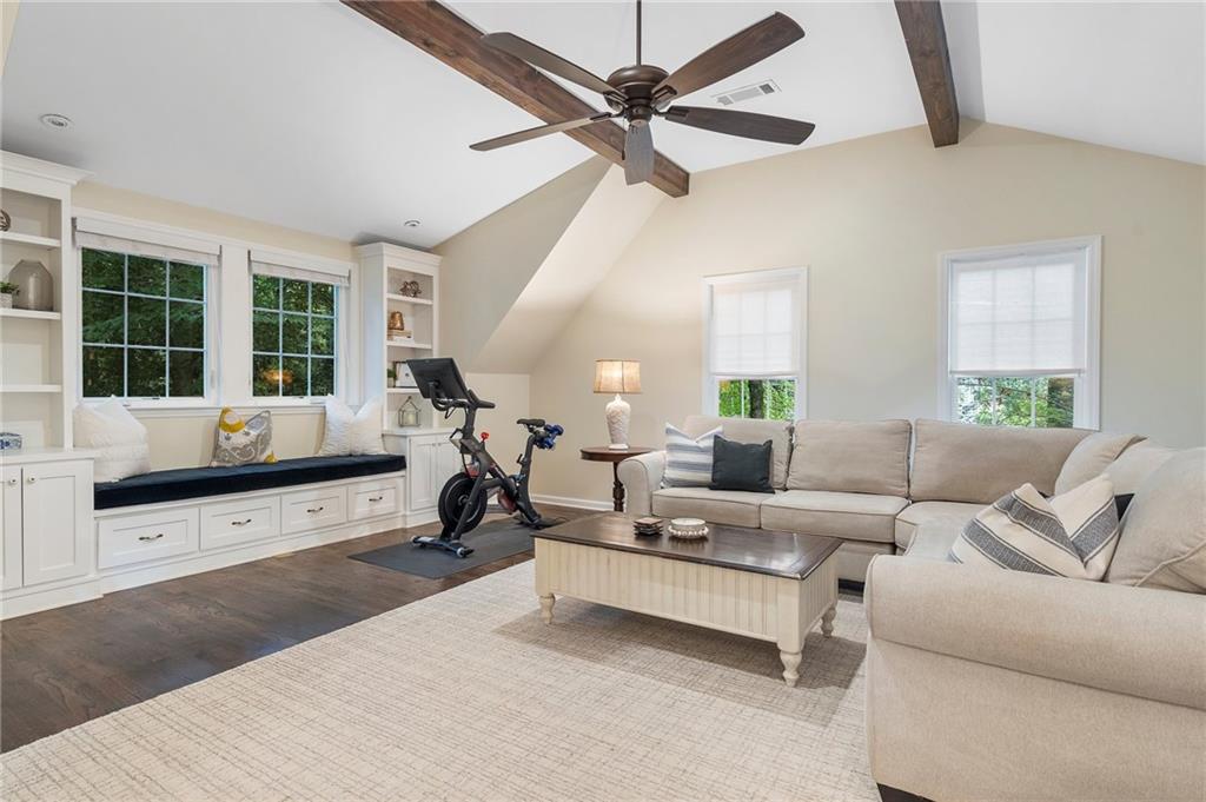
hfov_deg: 90.0
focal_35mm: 18
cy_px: 401
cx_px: 603
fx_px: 603
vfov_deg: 67.3
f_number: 7.1
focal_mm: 18
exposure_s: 1/30
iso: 640
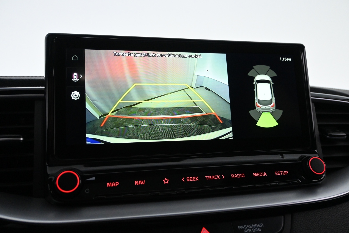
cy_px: 116
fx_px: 327
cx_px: 174
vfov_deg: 39.1
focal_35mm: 34
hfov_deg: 56.1
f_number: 4
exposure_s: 1/80
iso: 3200
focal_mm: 22.5
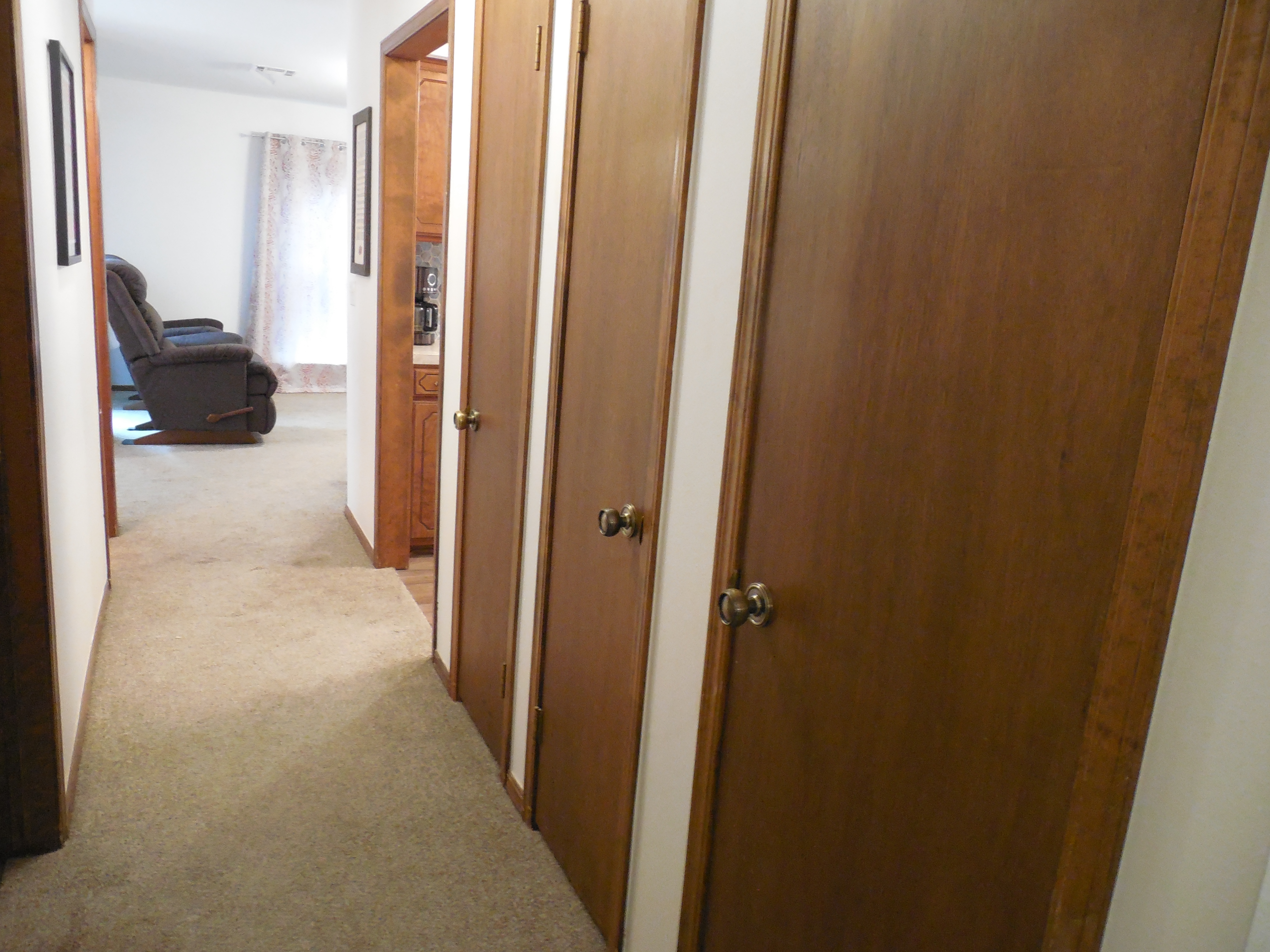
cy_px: 476
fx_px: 917
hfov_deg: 69.4
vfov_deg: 54.9
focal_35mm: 25
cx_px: 635
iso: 800
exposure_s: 1/8
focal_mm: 4.5
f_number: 3.3
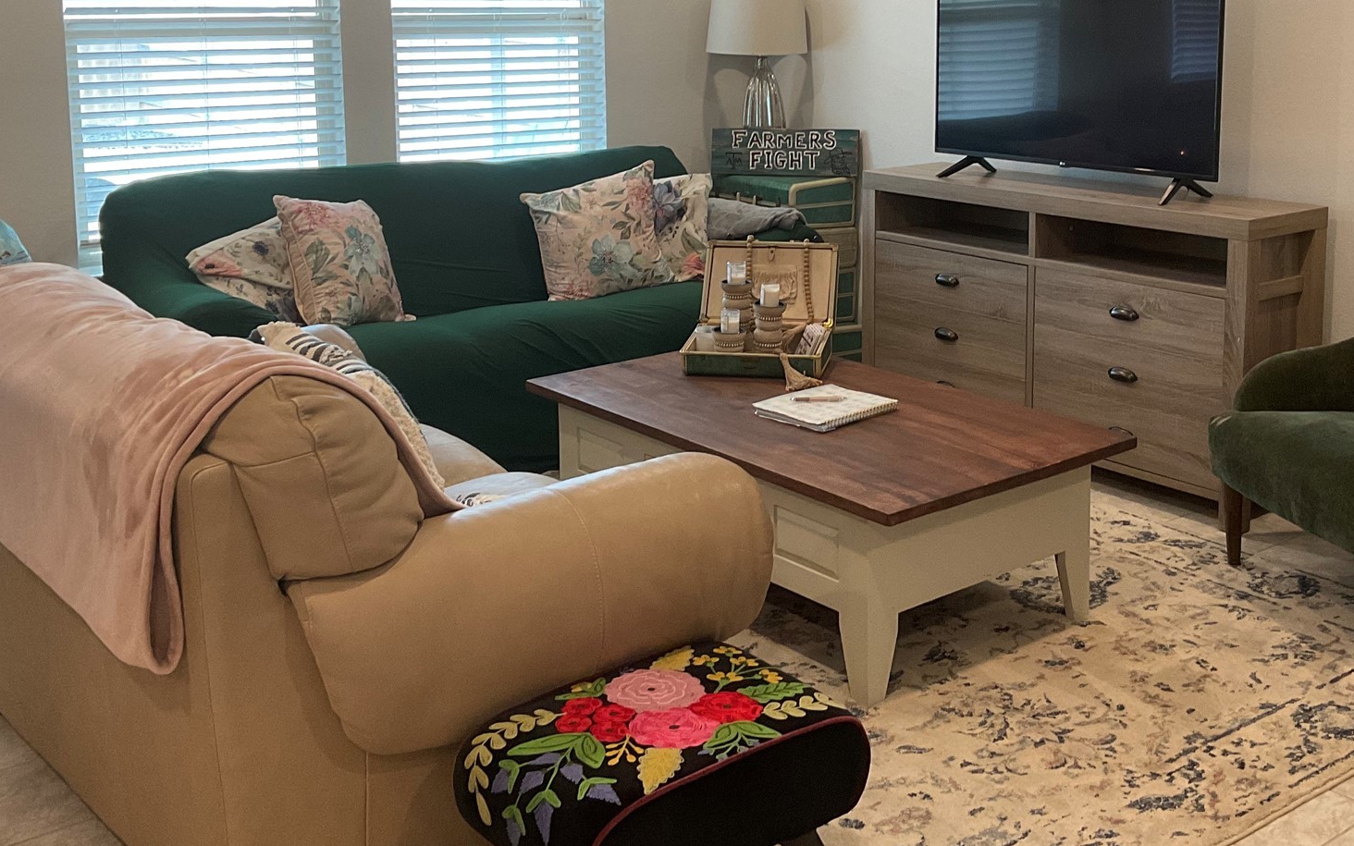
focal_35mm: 43
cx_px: 810
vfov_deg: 29.3
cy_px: 185
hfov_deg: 46.0
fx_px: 1587
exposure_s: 1/60
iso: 80
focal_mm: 3
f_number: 1.8
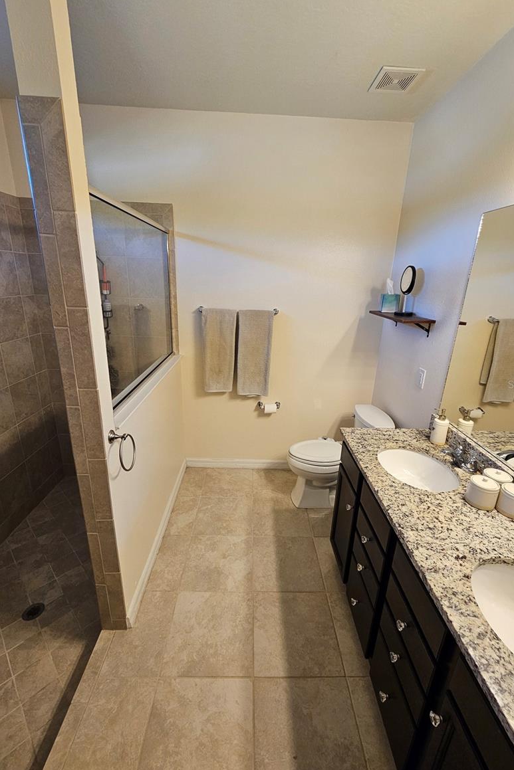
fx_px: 300
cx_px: 256
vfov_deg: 104.2
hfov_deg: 81.2
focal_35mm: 14
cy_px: 384
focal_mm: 2.2
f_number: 2.2
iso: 160
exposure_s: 1/60
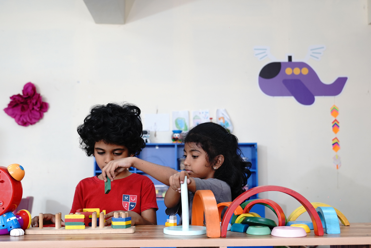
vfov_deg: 31.2
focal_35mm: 43
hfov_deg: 45.4
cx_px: 186
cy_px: 124
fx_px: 443
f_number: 4.5
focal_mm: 29
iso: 500
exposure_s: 1/50
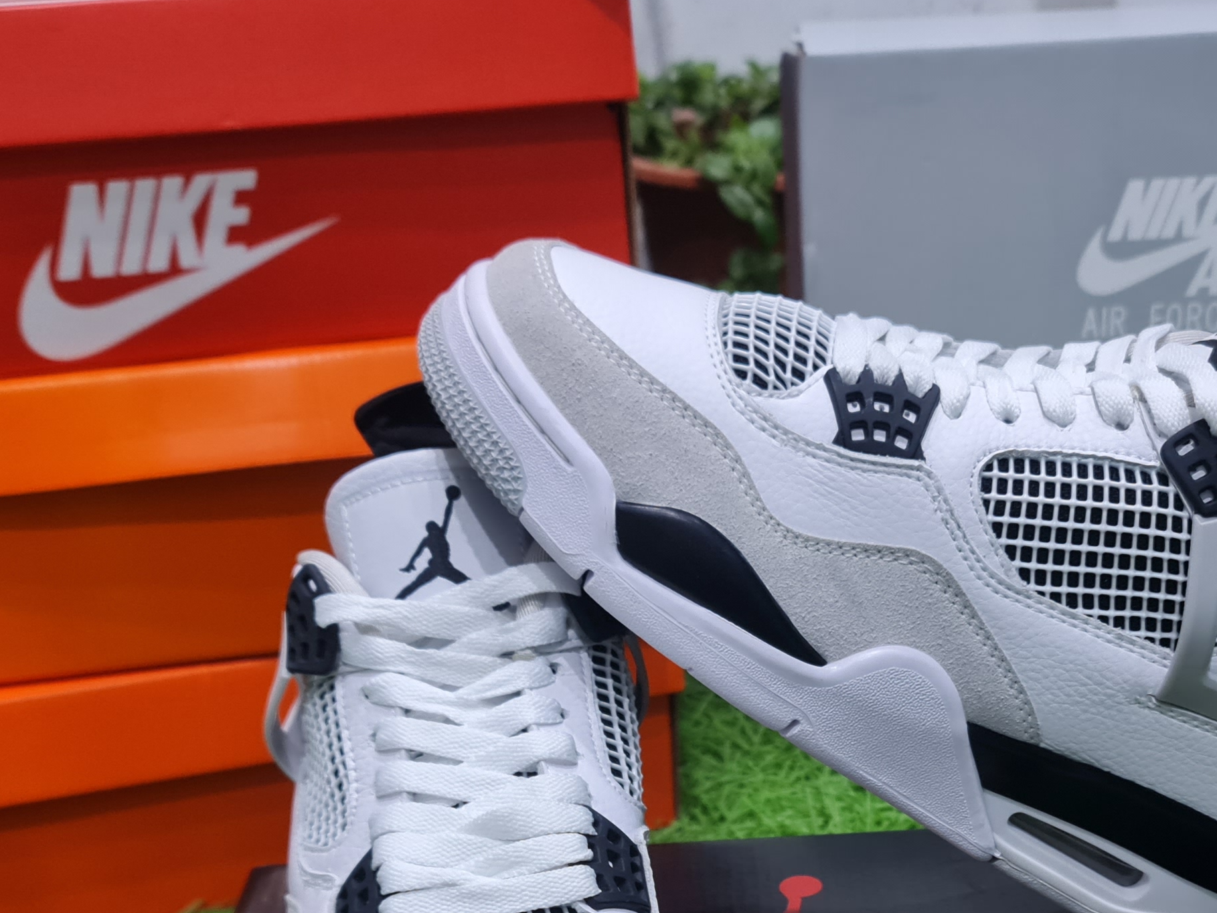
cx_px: 759
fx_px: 1934
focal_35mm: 55
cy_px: 973
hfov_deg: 34.8
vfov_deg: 24.9
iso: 200
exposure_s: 1/40
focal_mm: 7
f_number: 1.8
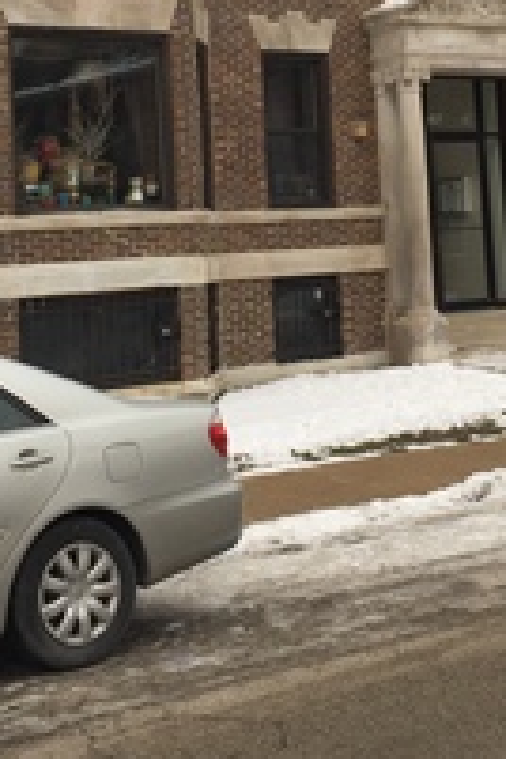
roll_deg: +3.4
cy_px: 102
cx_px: 287
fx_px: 1518
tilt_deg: +4.8
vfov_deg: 27.2
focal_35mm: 72
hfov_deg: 18.9
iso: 32
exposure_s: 1/434
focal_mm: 4.15
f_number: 2.2
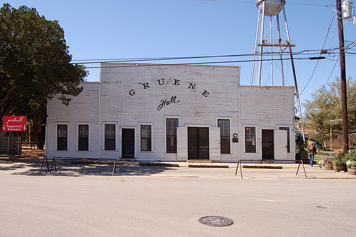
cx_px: 178
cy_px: 118
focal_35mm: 30
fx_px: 296
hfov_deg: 62.0
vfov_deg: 43.6
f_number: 8
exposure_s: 1/250
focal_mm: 20
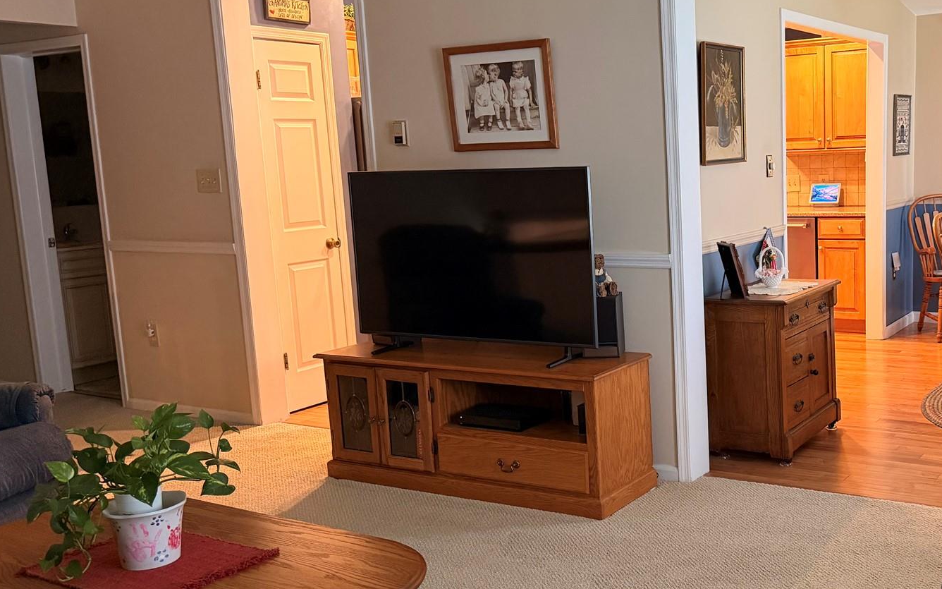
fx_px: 1001
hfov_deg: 48.7
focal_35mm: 39
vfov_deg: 32.8
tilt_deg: -8.5
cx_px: 691
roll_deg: +2.0
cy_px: 296
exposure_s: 1/60
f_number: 1.78
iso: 500
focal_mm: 6.76
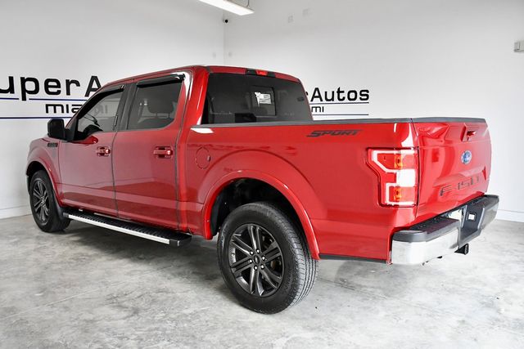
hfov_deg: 61.9
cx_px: 262
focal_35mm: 30
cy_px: 174
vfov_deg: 43.6
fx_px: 437
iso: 2500
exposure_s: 1/800
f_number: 5.6
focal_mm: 20
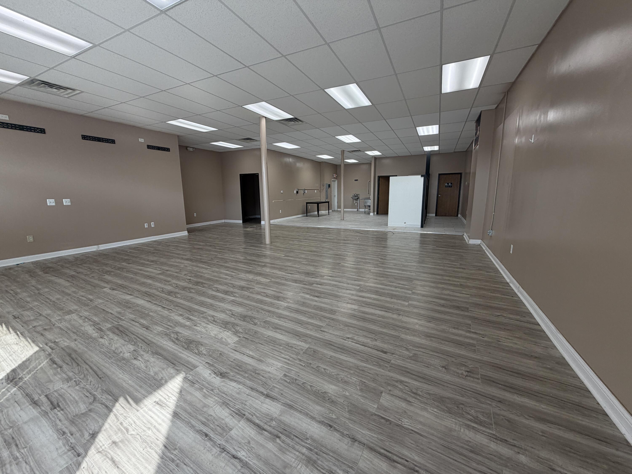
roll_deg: +2.2
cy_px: 237
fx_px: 256
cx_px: 316
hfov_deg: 102.1
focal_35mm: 14
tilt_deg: -9.7
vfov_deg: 85.7
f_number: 2.2
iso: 50
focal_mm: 2.22
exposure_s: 1/120
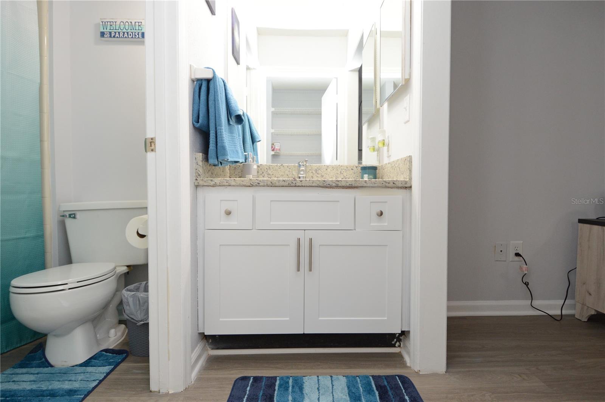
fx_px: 302
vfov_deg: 67.3
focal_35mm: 18
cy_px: 201
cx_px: 302
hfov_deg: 90.1
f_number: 4.5
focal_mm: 12
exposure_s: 1/60
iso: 800
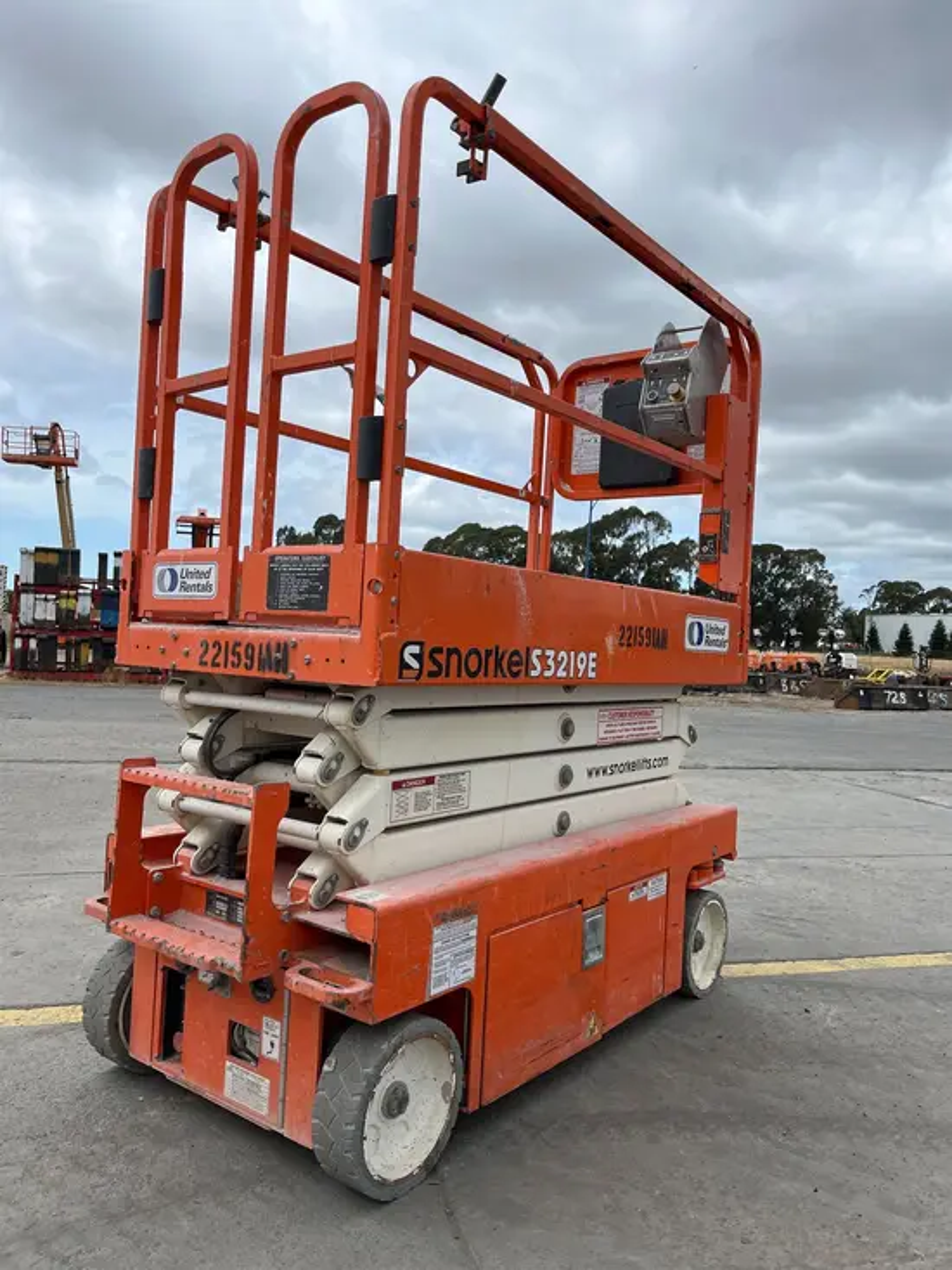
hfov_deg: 53.1
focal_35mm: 26
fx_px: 953
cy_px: 635
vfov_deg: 67.3
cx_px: 476
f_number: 1.6
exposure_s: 1/4149
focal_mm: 5.1
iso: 50
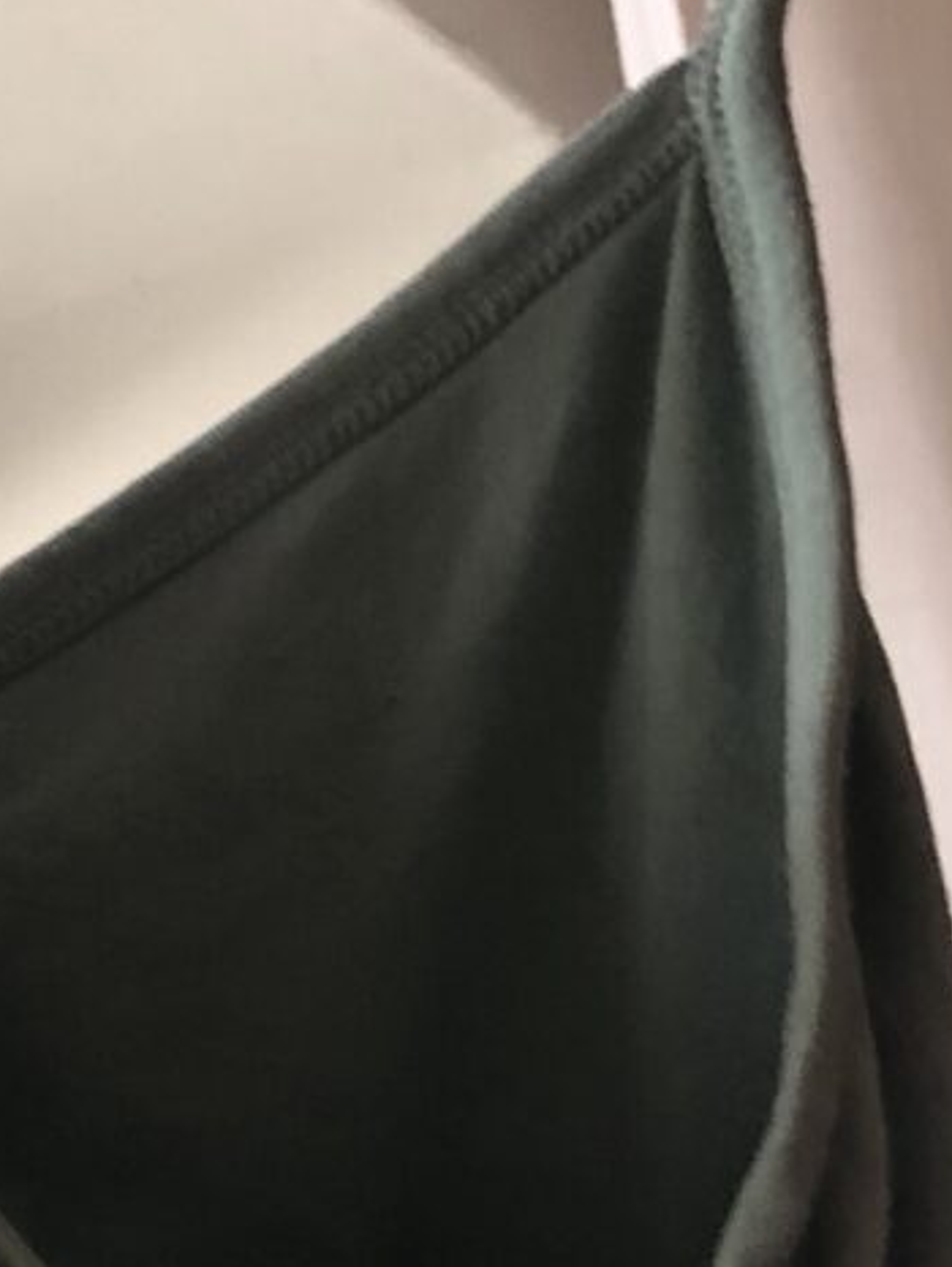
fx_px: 4506
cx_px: -539
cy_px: 1465
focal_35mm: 123
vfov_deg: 15.5
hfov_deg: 11.5
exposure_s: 1/15
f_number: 1.8
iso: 50
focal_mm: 3.99
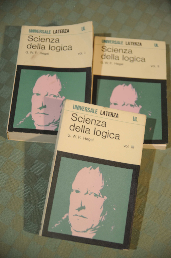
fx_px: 450
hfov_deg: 21.5
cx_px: 86
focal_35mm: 63
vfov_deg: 31.9
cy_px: 129
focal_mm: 42
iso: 200
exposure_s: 1/13
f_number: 2.8
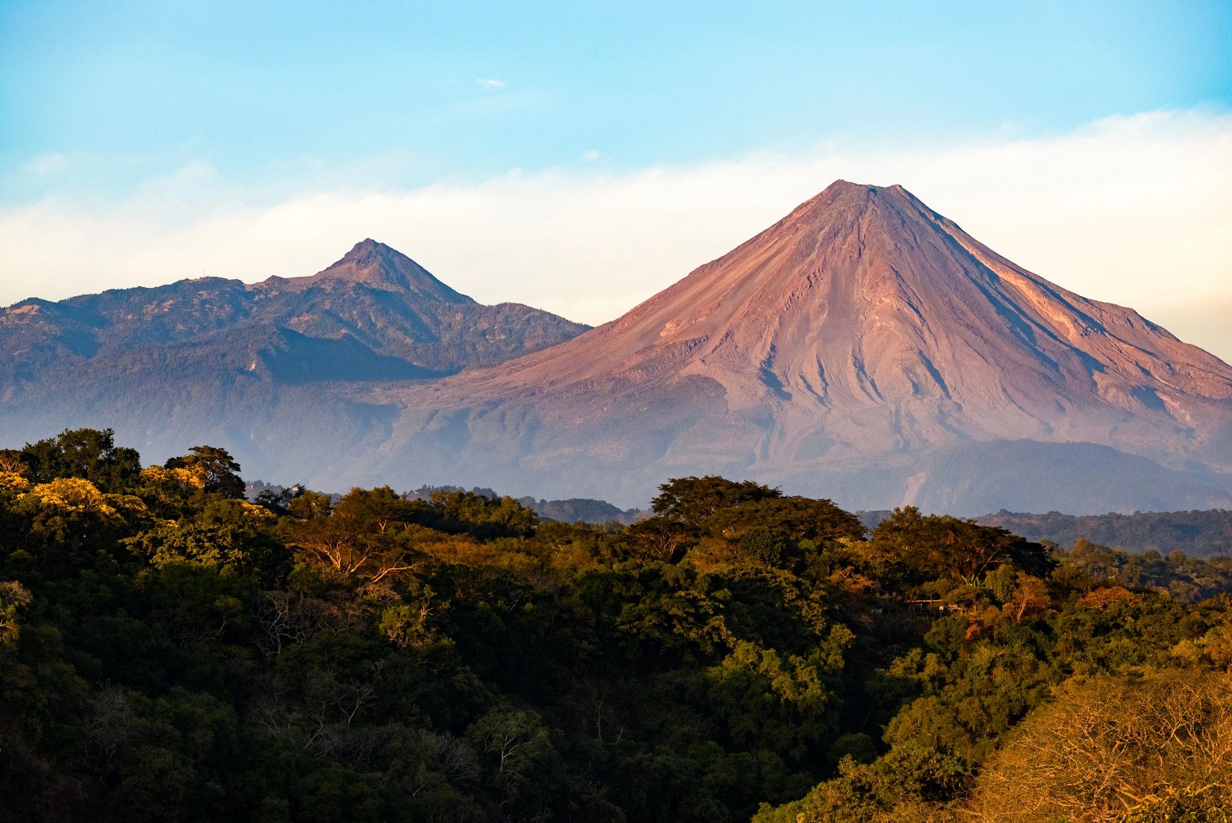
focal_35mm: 135
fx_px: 4622
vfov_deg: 10.2
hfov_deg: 15.2
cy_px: 412
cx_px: 616
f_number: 5.6
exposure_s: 1/640
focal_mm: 135
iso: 400
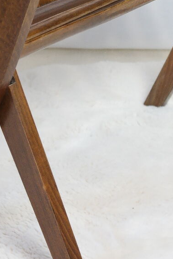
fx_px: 1267
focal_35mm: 176
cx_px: 117
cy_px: 13
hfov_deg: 7.8
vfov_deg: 11.6
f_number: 5.6
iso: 800
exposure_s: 1/30
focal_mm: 38
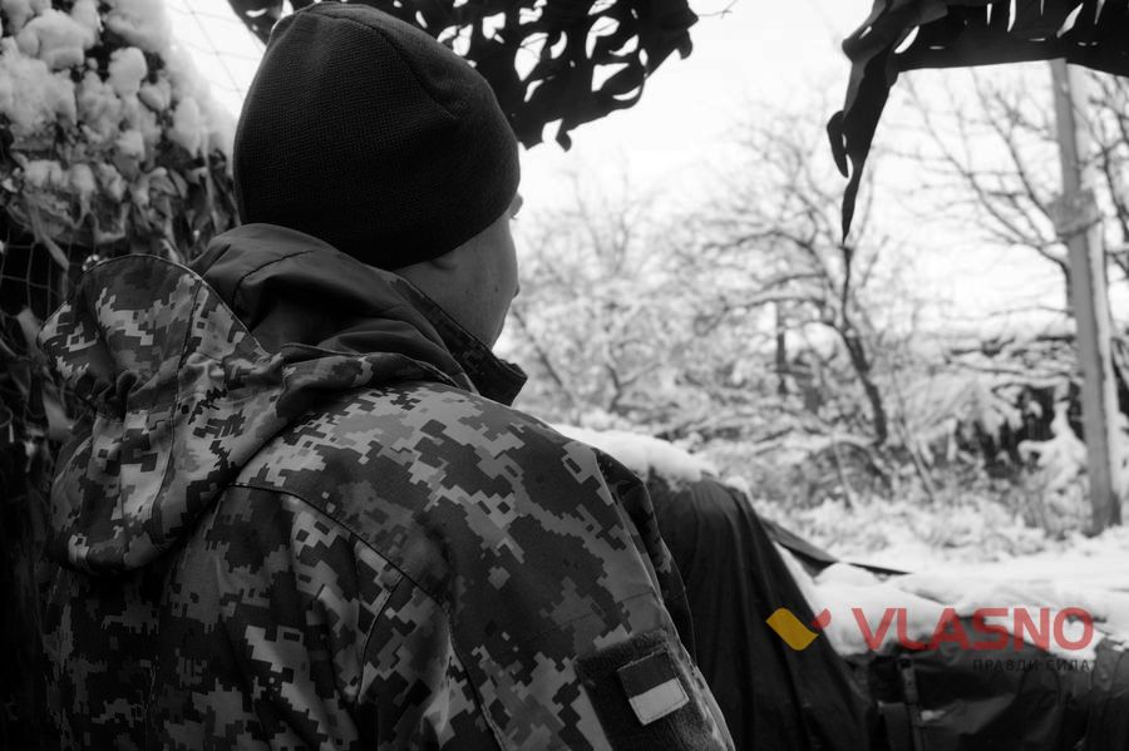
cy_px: 376
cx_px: 564
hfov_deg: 49.6
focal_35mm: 39
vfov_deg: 34.2
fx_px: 1222
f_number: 6.3
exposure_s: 1/60
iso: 160
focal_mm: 26
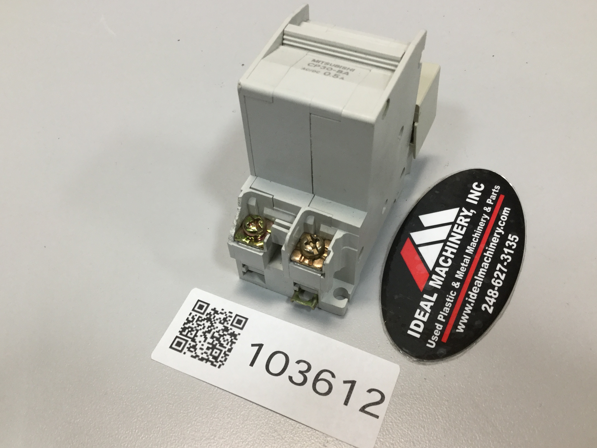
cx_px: 288
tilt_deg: -52.6
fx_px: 569
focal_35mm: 33
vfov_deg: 42.9
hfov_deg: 55.3
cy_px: 228
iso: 32
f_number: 2.4
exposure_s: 1/30
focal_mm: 3.3
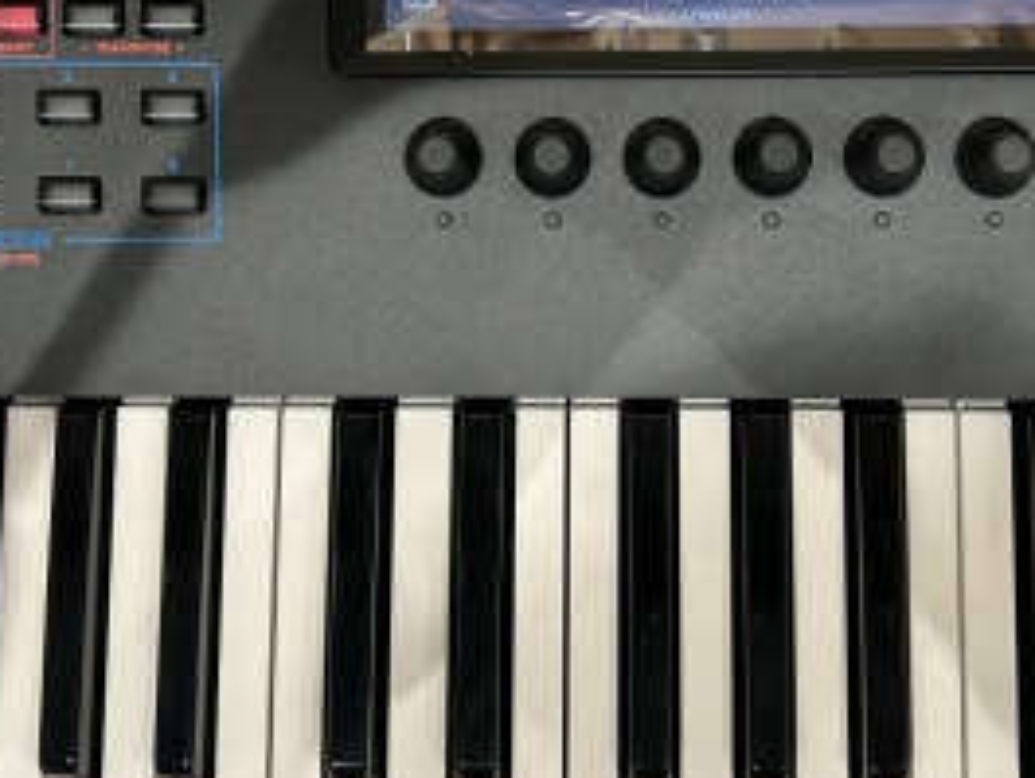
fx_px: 1526
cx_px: 551
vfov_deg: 28.5
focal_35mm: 51
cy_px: 281
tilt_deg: -83.6
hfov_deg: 37.5
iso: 100
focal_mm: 5.7
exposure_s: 1/120
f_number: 1.5
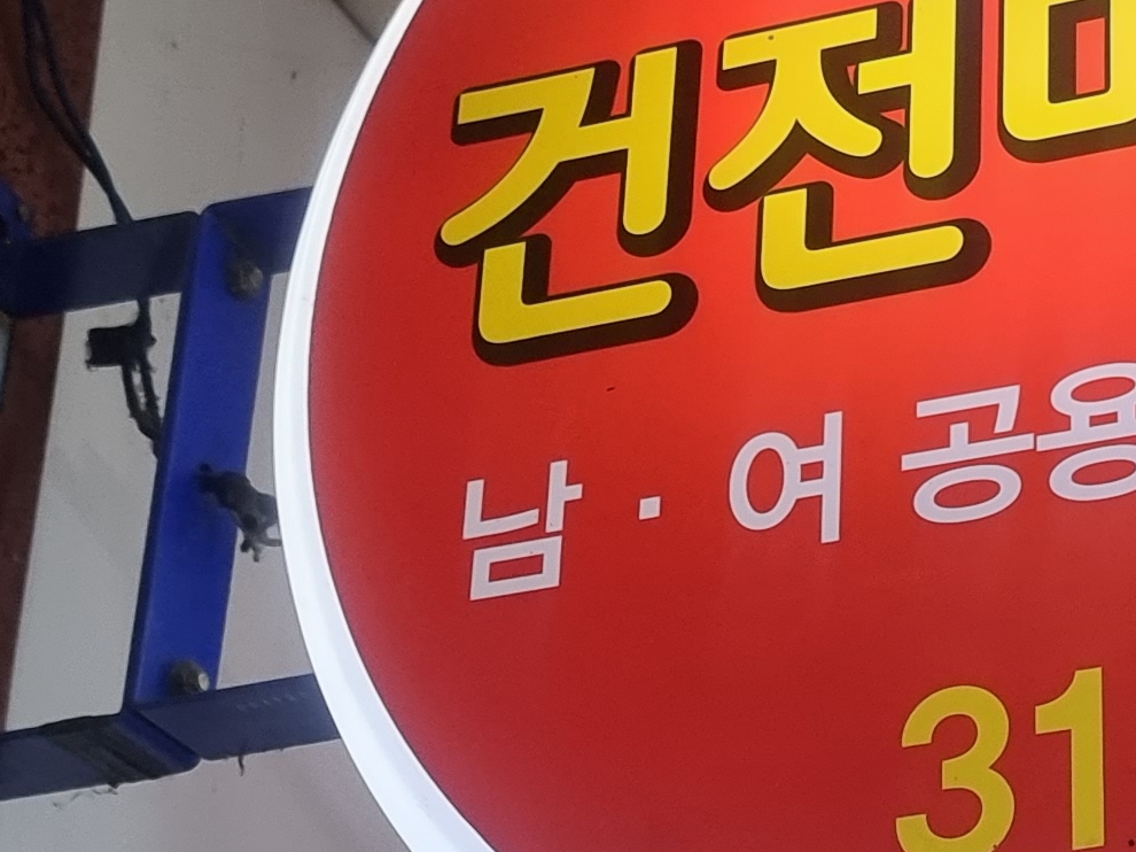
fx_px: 3182
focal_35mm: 97
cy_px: 615
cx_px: 1246
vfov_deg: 15.2
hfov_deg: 19.4
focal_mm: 6.7
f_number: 1.8
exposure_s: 1/120
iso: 320
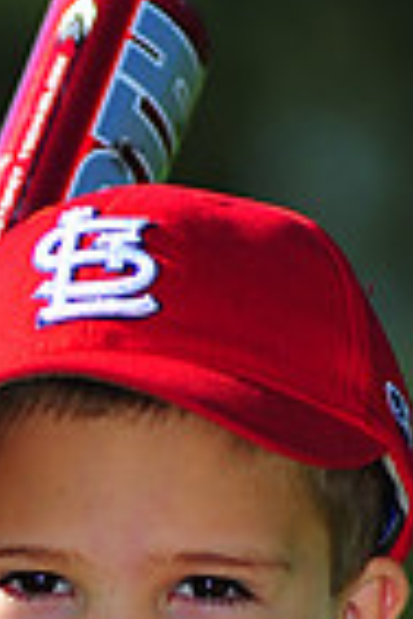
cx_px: -92
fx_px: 12785
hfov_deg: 1.8
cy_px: 834
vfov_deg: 2.8
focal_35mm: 743
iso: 200
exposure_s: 1/1600
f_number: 4
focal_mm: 180
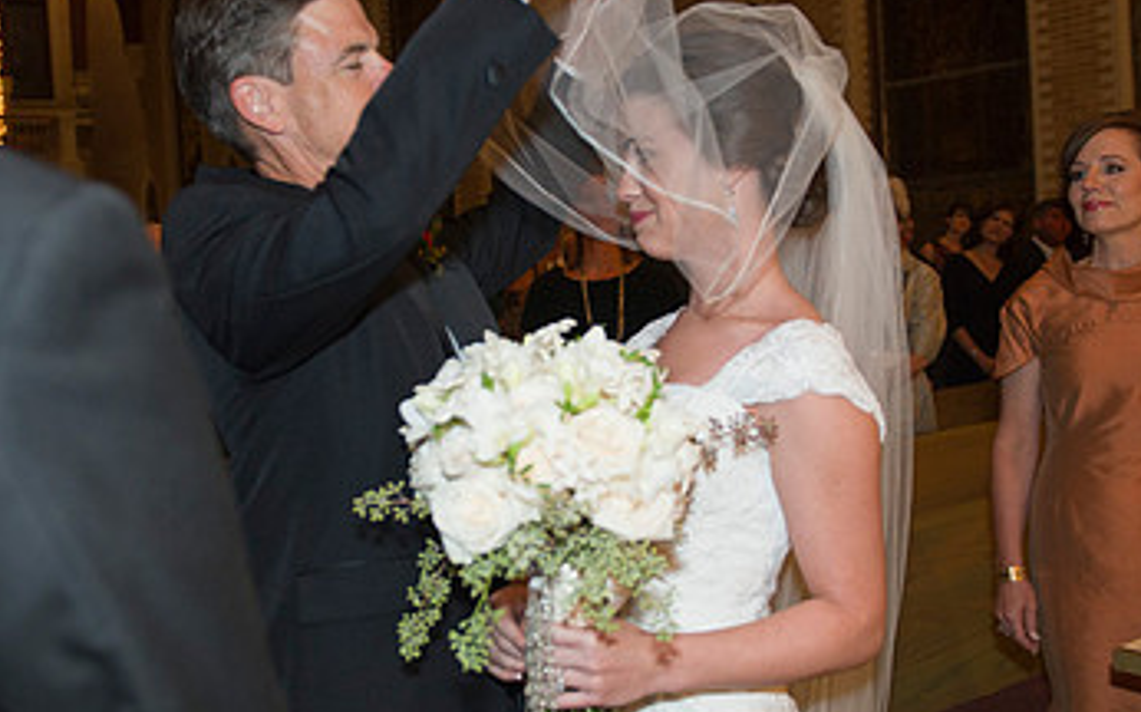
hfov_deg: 48.2
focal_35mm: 41
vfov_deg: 31.2
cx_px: 557
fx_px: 1275
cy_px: 323
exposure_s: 1/100
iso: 1600
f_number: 3.2
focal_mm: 24
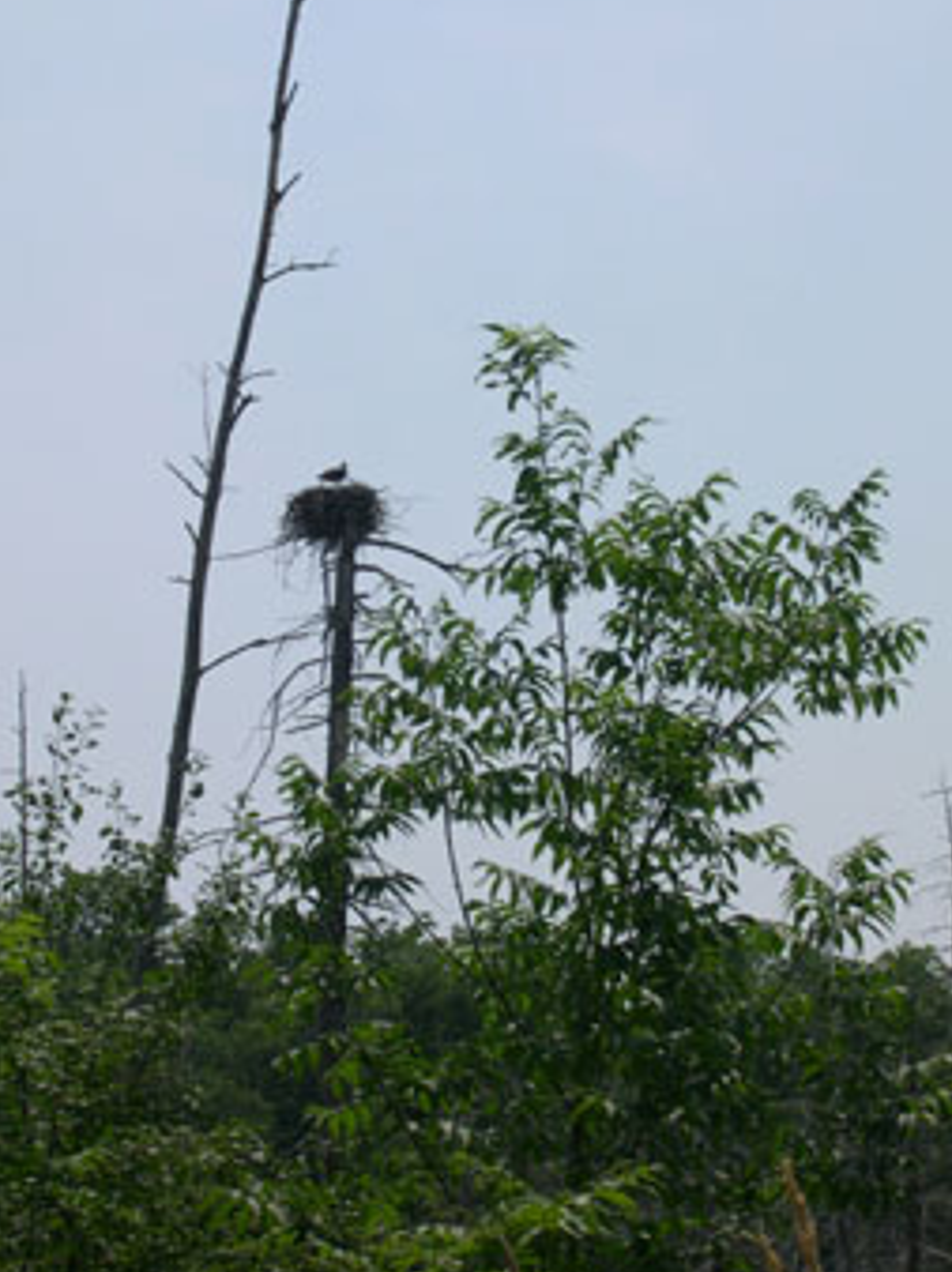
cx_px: 467
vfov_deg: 14.6
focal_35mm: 135
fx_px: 4957
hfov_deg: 11.0
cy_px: 602
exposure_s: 1/156
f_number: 13.4
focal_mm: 24
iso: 100
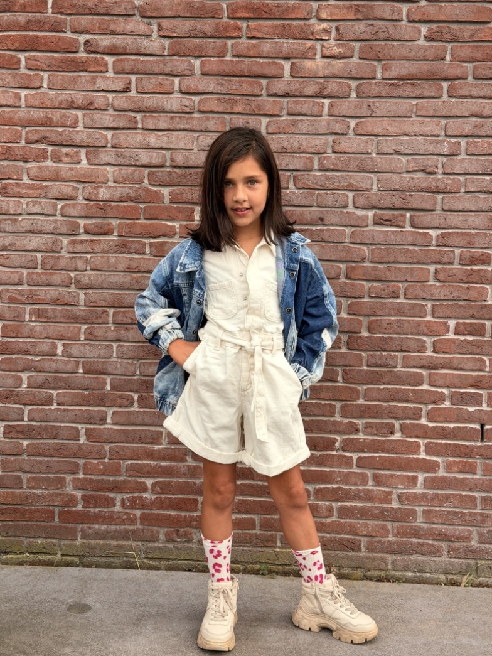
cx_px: 243
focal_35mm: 49
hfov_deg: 29.7
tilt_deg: -8.6
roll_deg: -2.0
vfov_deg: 38.9
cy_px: 322
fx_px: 928
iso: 64
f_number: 1.78
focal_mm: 6.76
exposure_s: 1/251
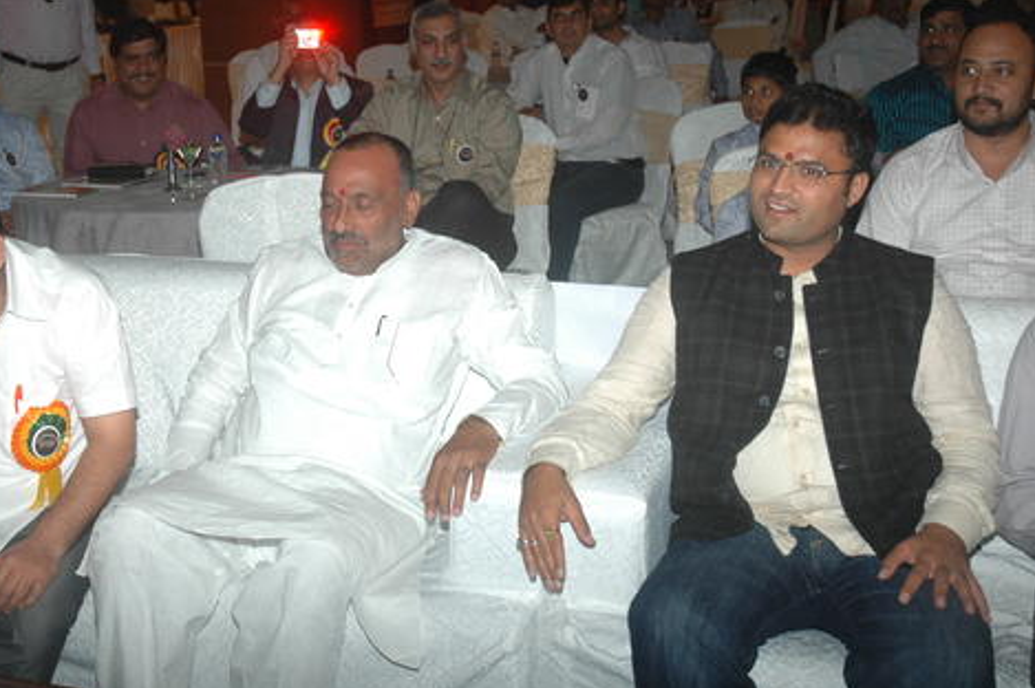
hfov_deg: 35.7
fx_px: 1598
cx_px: 391
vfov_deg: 24.3
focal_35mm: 56
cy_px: 327
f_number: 4.5
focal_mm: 29
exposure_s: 1/60
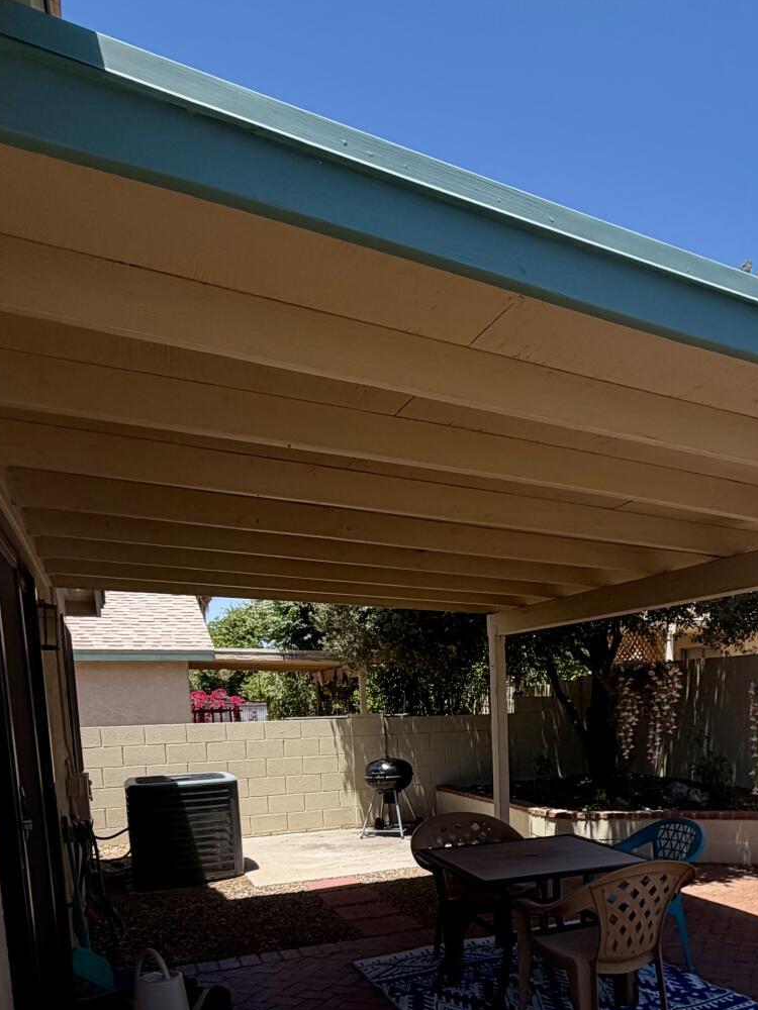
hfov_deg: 47.8
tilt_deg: -5.9
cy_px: 796
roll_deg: +0.7
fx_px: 818
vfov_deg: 58.9
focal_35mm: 28
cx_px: 572
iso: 20
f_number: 2.2
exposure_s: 1/928
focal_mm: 2.22
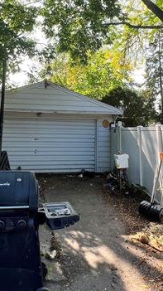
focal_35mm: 31
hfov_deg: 37.7
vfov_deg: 60.6
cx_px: 76
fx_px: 239
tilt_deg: +10.1
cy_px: 89
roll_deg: -2.2
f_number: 1.8
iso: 32
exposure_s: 1/328
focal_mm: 1.57
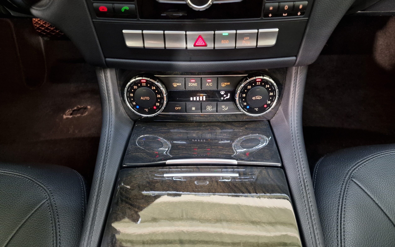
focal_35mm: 25
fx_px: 269
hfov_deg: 72.6
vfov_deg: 49.3
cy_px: 118
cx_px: 199
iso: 500
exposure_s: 1/14
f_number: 1.8
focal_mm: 6.4
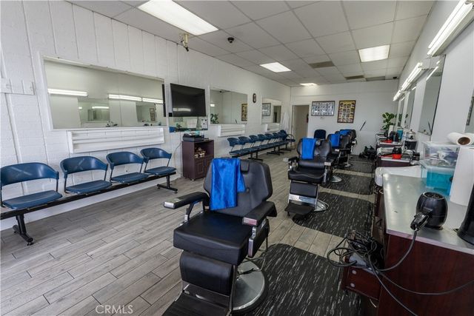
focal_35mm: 16
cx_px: 237
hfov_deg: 96.7
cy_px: 158
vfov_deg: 73.8
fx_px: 211
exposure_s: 1/60
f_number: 9
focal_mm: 16
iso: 200
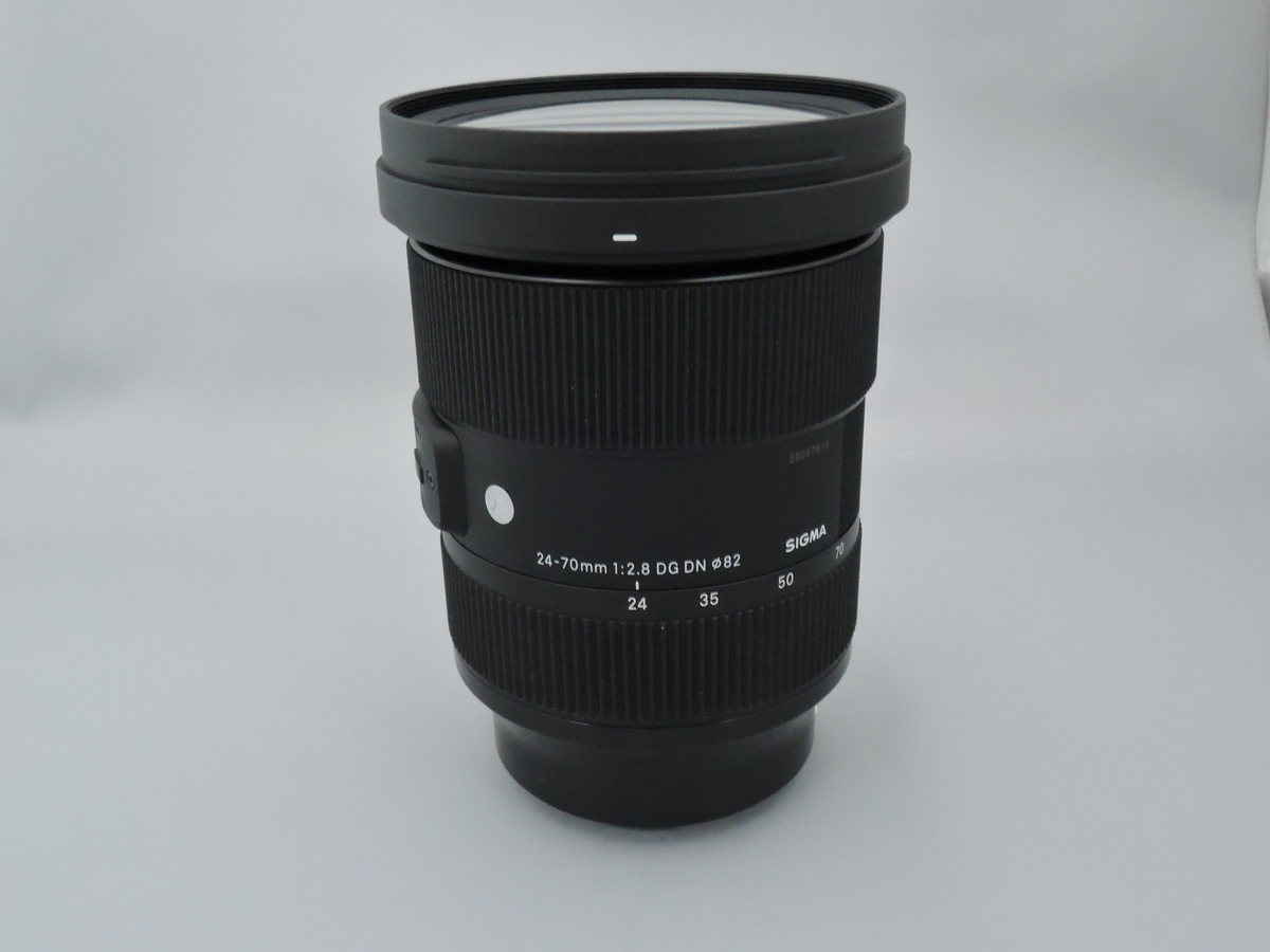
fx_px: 1284
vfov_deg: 40.7
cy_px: 476
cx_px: 635
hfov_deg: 52.6
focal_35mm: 35
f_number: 5.6
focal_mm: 7.5
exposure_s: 1/125
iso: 1600
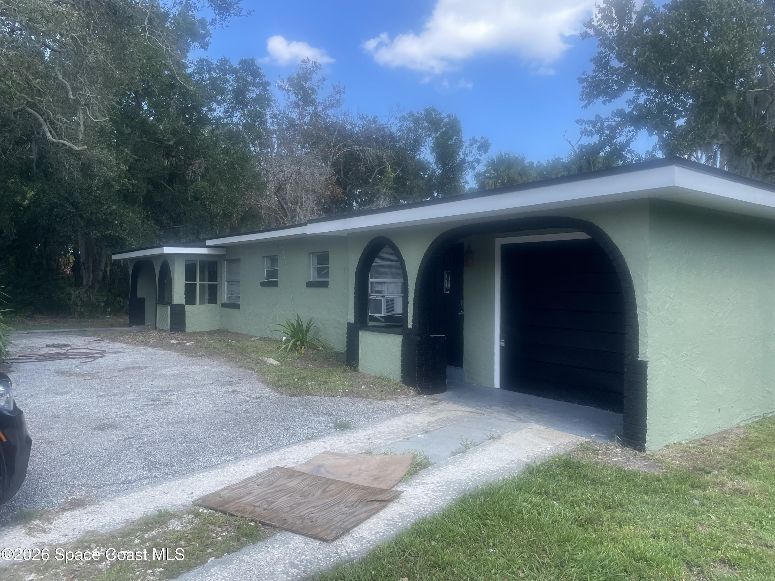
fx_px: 582
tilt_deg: +1.2
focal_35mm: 26
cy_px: 290
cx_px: 388
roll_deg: -0.5
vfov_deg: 53.1
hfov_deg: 67.3
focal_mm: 4.2
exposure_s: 1/849
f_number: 1.6
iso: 32
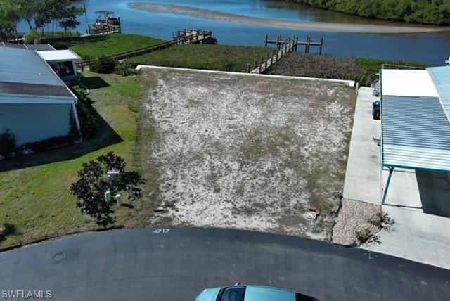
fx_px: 363
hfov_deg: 63.6
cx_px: 225
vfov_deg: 45.0
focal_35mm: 29
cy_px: 150
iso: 100
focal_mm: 10.57
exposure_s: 1/198
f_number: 2.8
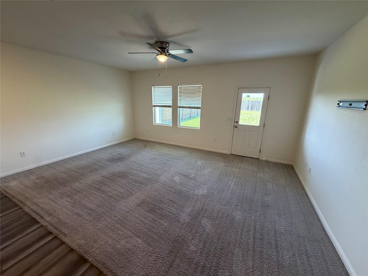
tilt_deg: -13.9
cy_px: 138
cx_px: 184
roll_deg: -0.8
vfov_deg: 85.7
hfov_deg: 102.1
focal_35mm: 14
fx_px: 149
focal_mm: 2.22
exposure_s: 1/120
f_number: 2.2
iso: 320
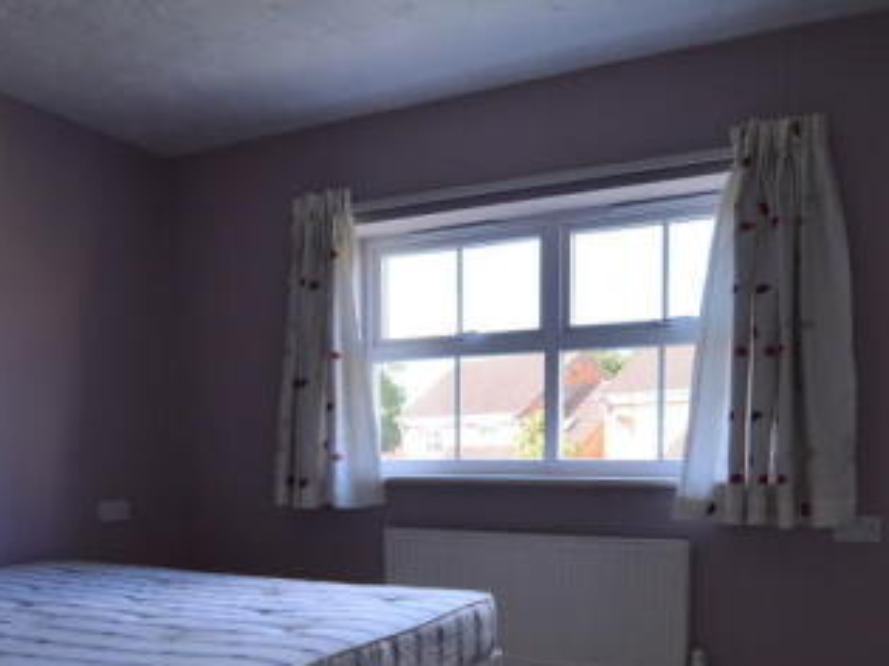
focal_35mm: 30
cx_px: 505
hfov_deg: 59.8
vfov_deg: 43.6
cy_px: 571
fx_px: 770
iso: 450
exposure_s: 1/60
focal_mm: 10
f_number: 8
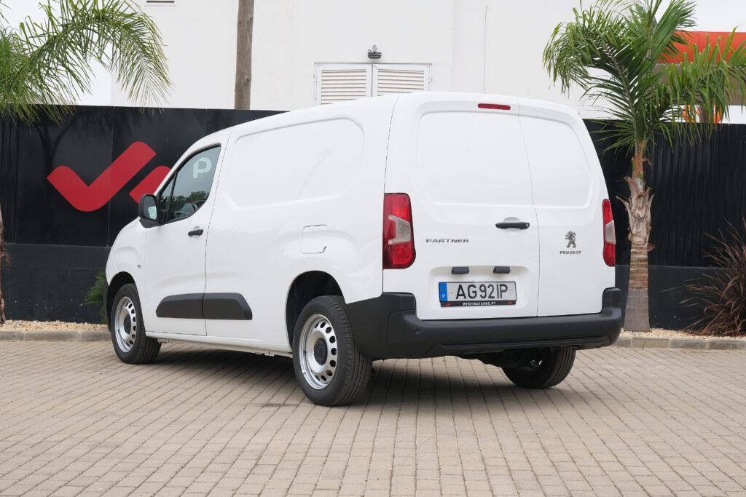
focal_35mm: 58
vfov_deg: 23.4
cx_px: 373
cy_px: 248
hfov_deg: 34.5
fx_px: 1202
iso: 160
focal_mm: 38.5
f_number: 8
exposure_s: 1/160
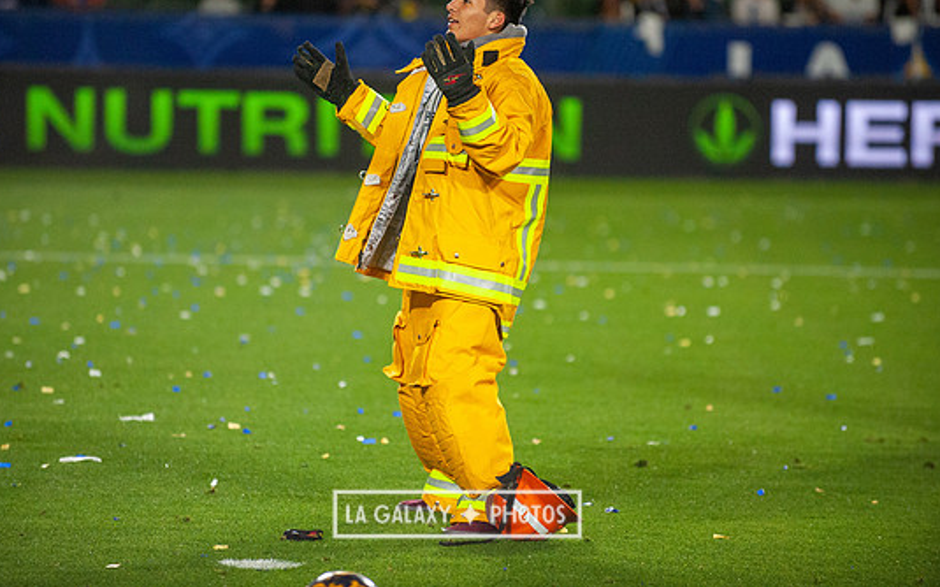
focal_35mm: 221
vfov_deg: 5.9
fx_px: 5660
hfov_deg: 9.5
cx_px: 457
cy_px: 250
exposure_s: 1/2500
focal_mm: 200
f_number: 2.8
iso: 3200
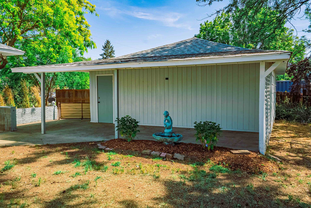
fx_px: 268
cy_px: 104
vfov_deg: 42.4
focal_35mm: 31
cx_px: 156
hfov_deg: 60.3
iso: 400
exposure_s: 1/4000
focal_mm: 31
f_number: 8
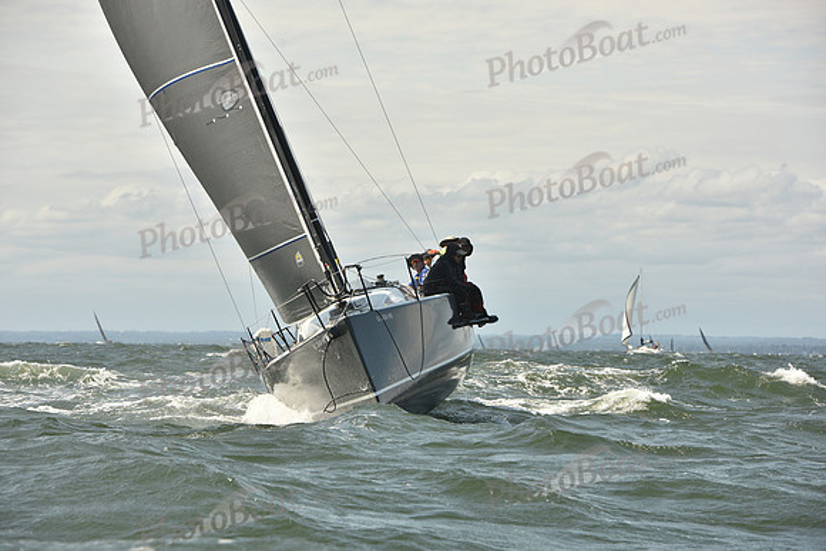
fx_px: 3787
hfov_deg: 12.4
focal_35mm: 165
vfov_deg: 8.3
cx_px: 413
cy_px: 276
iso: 250
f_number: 9
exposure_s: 1/800
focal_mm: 165
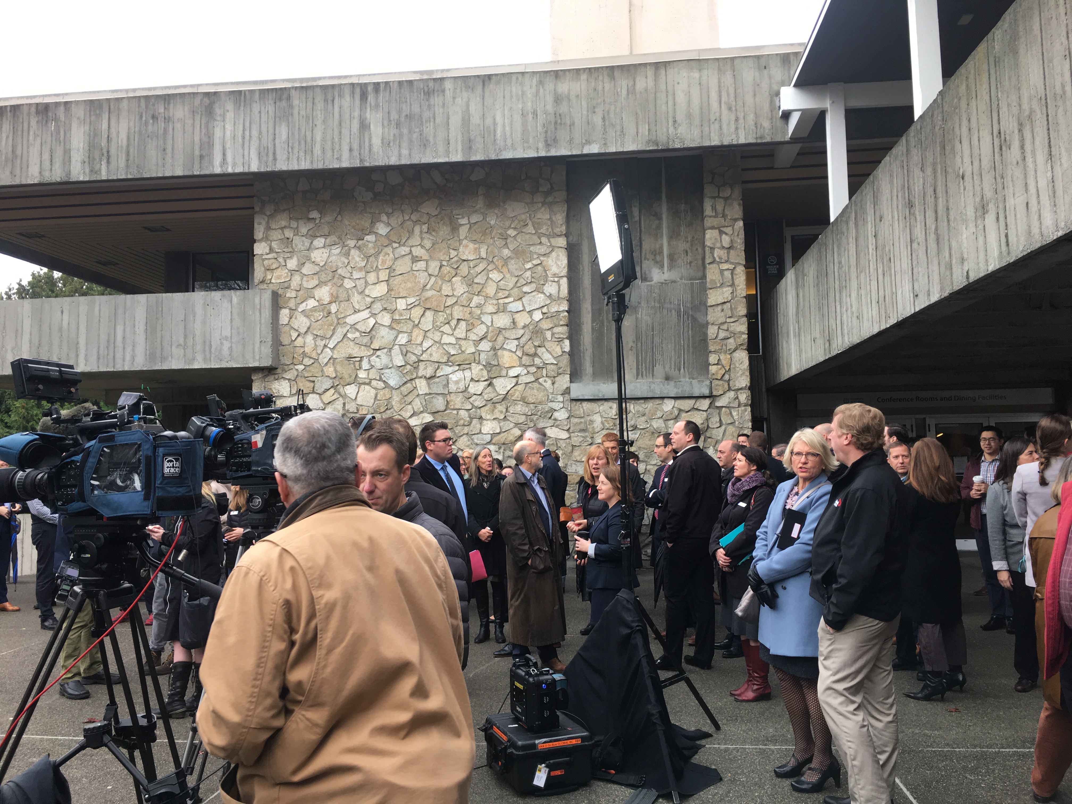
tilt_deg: +4.9
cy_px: 402
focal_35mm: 29
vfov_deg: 48.2
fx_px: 898
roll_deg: +0.9
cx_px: 536
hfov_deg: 61.7
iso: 40
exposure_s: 1/120
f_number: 2.2
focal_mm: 4.15
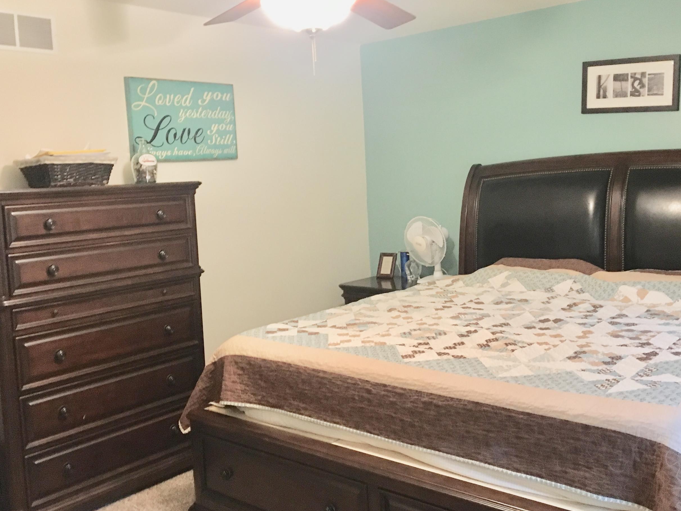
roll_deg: +1.8
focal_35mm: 36
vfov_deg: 39.6
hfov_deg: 51.2
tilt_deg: -4.4
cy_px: 225
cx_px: 391
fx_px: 708
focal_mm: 4.15
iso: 200
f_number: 2.2
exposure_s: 1/15
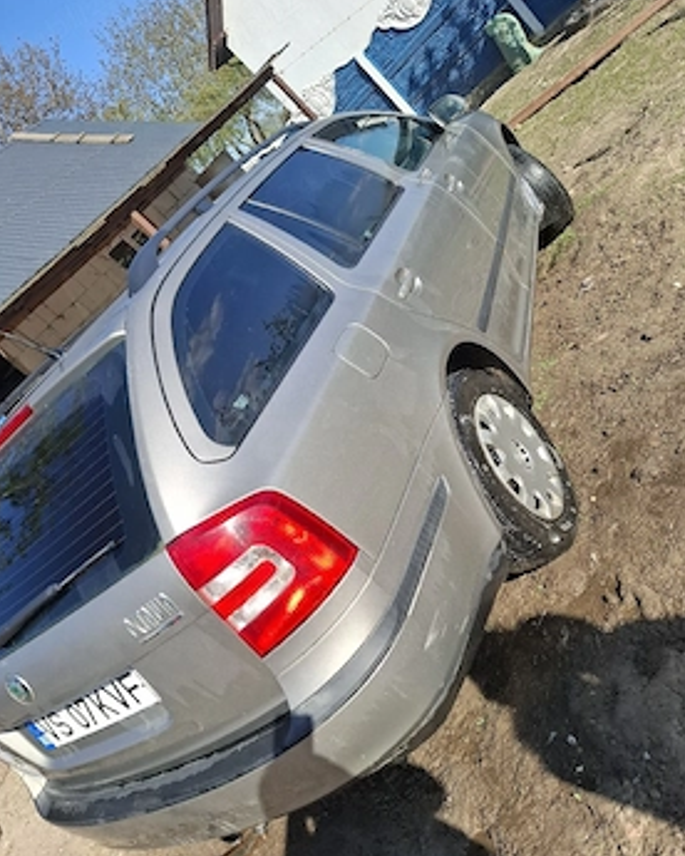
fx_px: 659
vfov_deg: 66.0
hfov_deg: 54.9
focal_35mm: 26
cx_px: 328
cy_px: 427
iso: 50
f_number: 1.8
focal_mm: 5.54
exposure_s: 1/1250
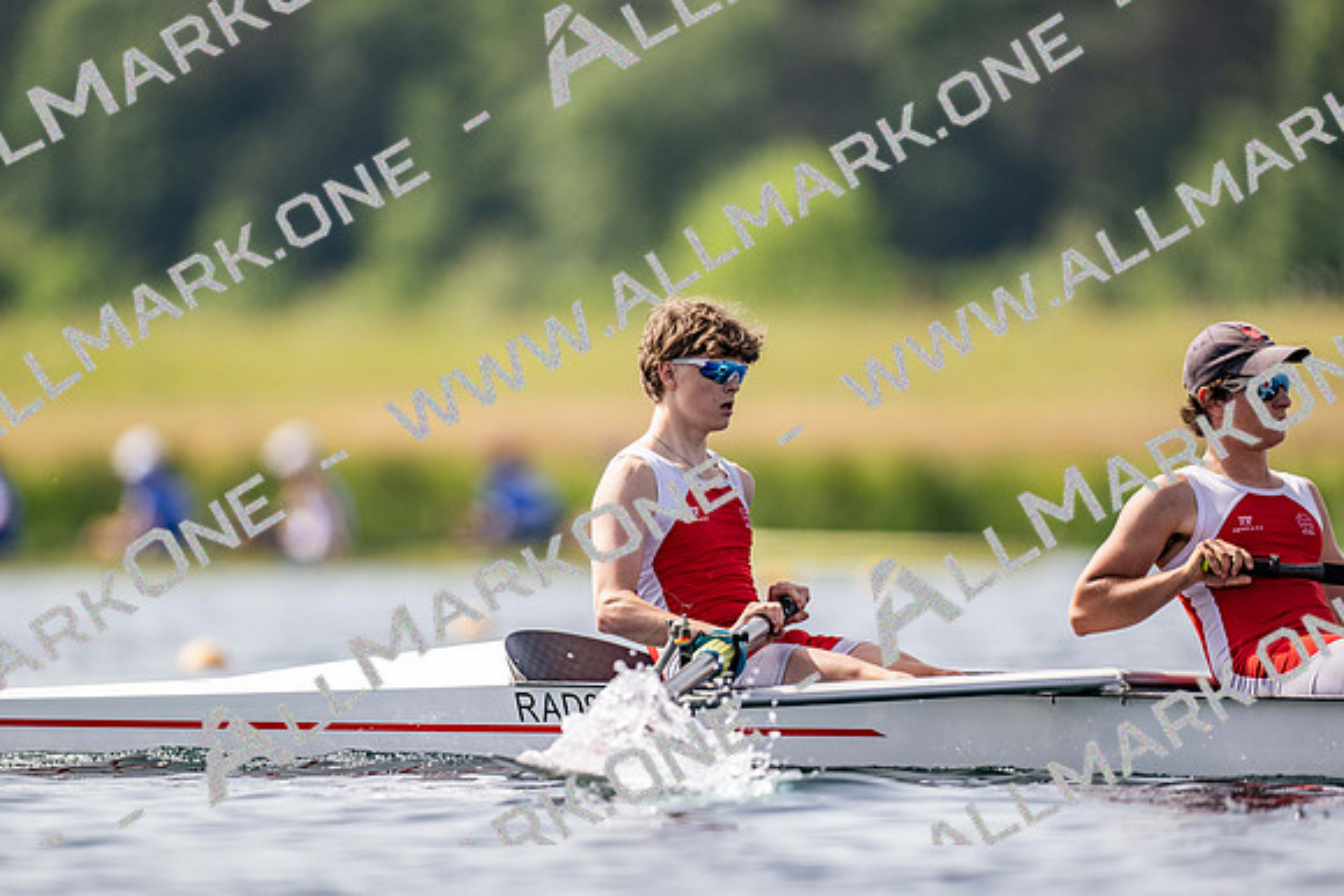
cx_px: 672
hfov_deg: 3.4
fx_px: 22404
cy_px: 448
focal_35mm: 600
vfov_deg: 2.3
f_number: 4
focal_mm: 600
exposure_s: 1/2500
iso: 180
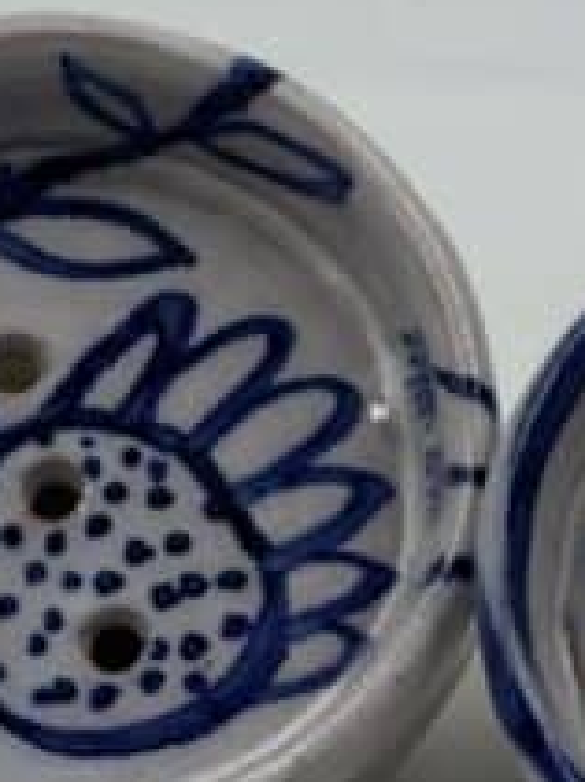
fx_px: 4105
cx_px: 441
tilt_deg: -28.3
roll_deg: -0.8
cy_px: 393
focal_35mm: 182
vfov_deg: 10.9
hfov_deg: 8.1
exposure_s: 1/880
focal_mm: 6.86
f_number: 1.78
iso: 64
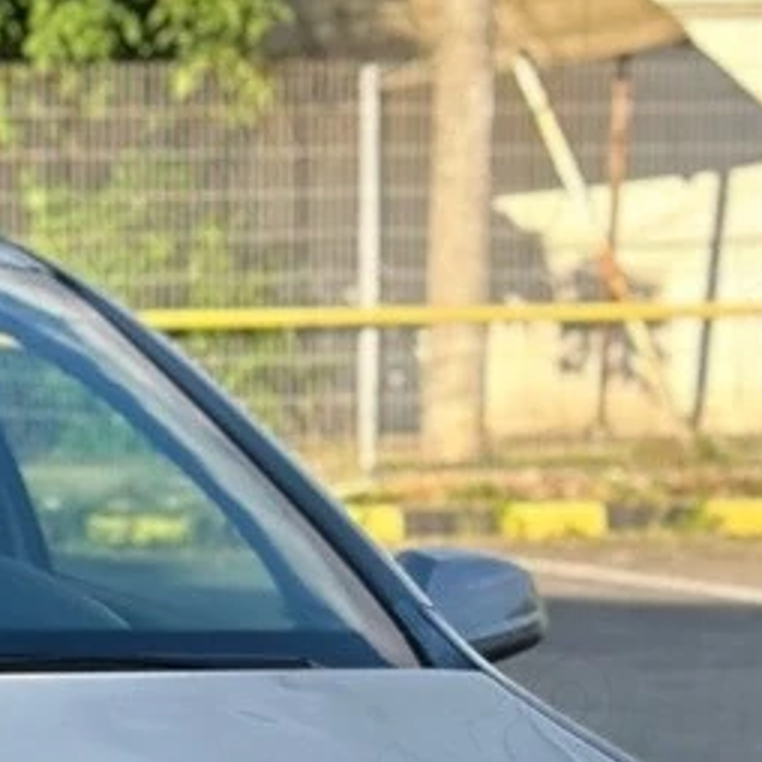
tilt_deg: -7.9
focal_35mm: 223
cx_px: -288
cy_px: 1014
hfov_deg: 7.7
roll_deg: +0.0
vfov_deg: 7.7
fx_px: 5554
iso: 80
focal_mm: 6.86
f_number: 1.78
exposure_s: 1/1120
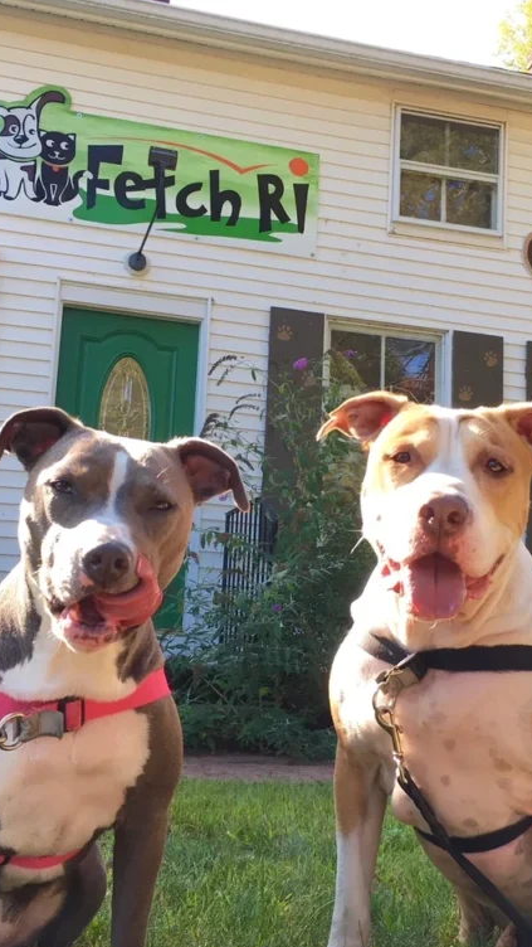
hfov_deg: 27.7
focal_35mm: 43
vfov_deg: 47.4
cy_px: 482
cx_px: 288
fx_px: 1078
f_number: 2.2
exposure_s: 1/238
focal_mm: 4.15
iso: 25
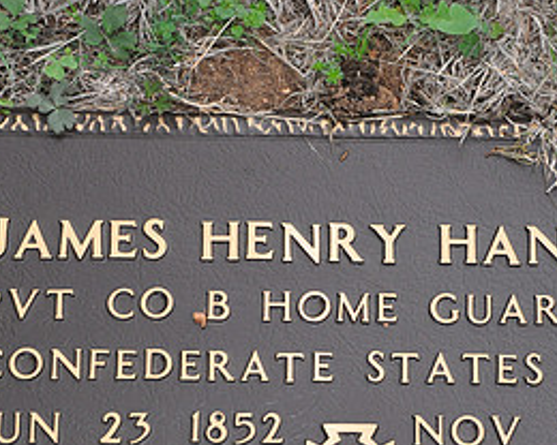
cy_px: 324
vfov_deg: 12.9
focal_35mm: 119
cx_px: 386
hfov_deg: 16.1
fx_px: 1962
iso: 800
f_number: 4.5
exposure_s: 1/60
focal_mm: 38
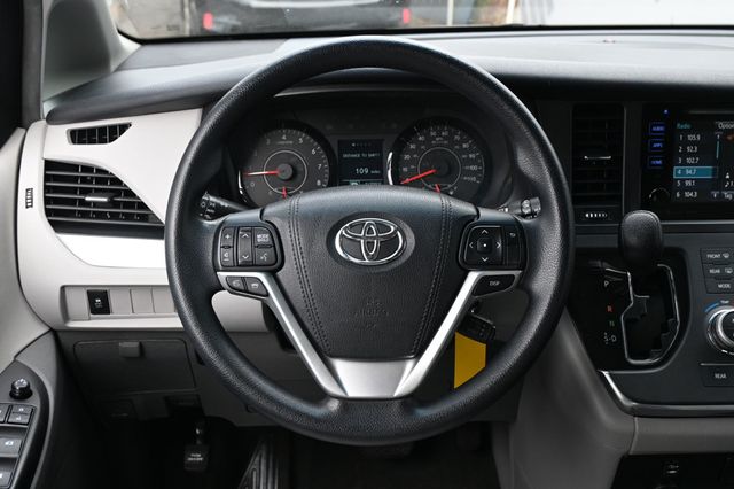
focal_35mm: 39
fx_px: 795
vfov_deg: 34.2
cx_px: 367
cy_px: 244
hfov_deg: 49.6
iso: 400
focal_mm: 26
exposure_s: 1/160
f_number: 4.5
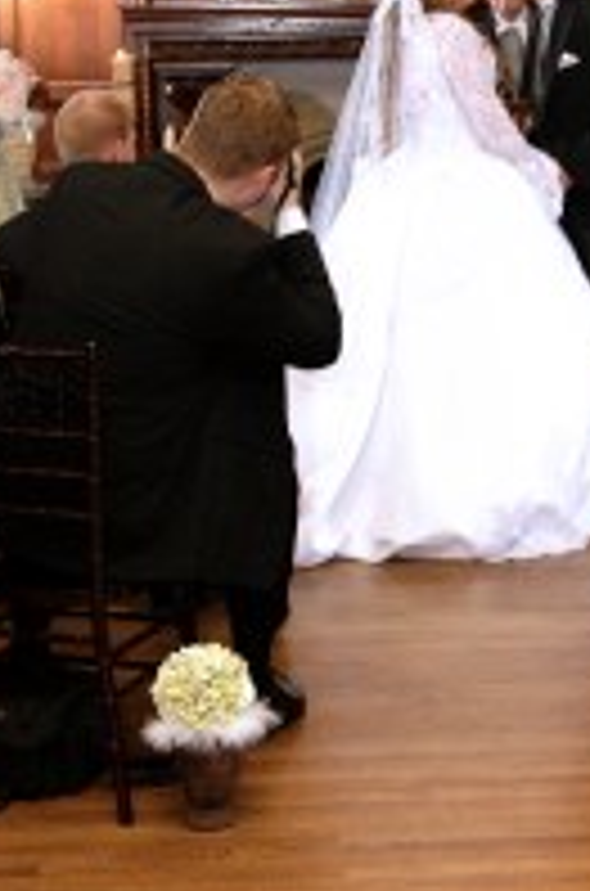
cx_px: 464
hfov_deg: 15.9
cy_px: 261
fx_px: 2100
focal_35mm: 85
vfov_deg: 23.8
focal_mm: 28
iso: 200
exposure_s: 1/60
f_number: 4.5
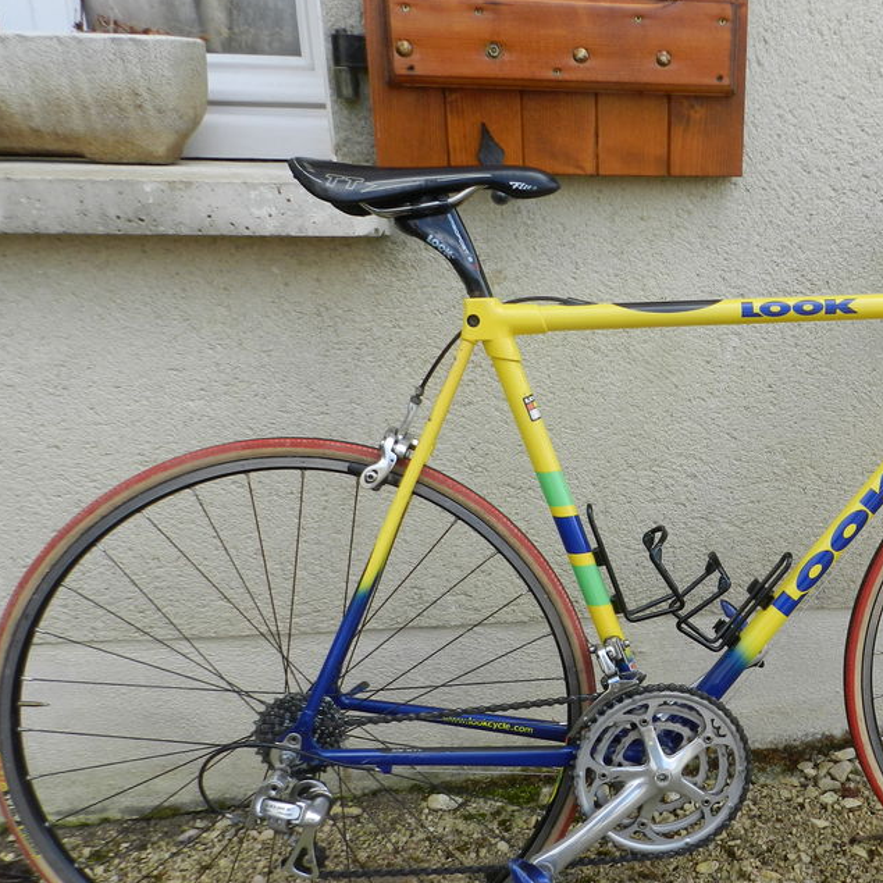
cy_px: 492
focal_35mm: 32
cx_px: 669
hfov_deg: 49.0
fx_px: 924
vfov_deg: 51.0
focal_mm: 4
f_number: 3.4
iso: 160
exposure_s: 1/400
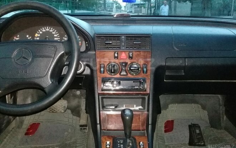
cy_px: 64
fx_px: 212
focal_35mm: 33
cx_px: 118
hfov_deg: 58.1
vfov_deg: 38.3
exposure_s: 1/15
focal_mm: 3.3
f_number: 2.2
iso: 640
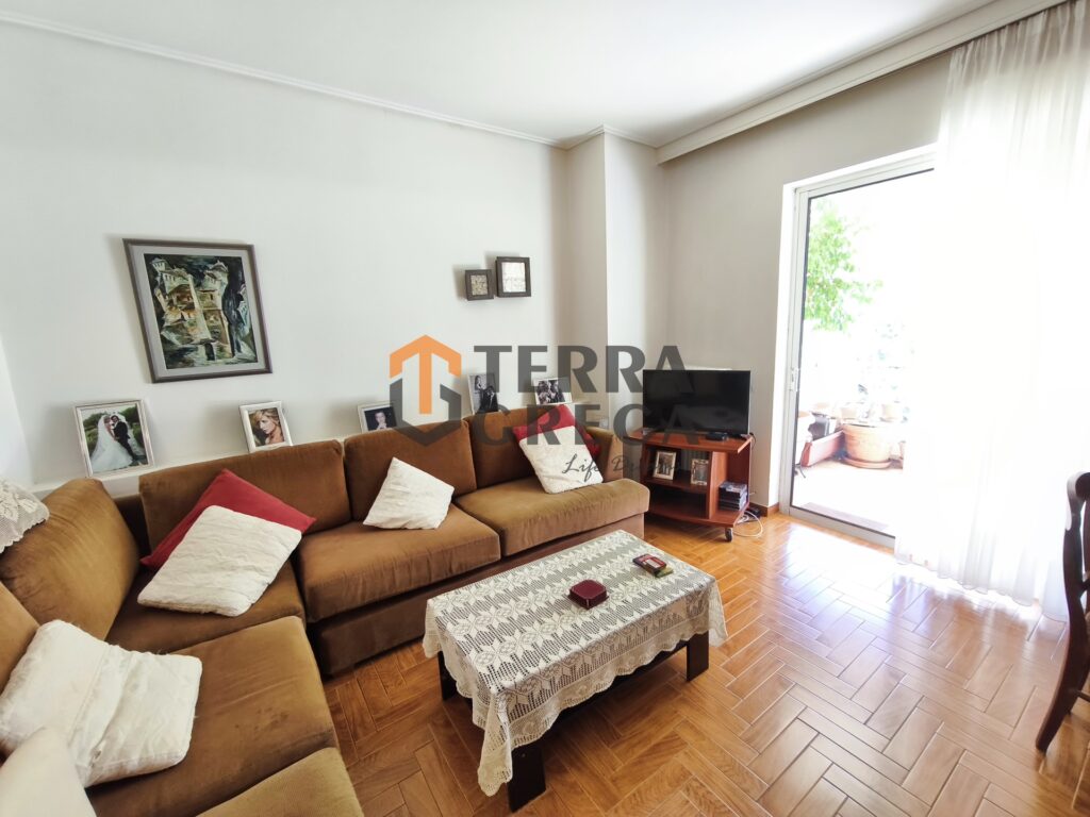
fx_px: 472
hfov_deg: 98.2
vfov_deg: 81.7
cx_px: 545
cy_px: 408
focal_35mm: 15
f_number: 2.2
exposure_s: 1/33.3
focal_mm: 1.91
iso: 160
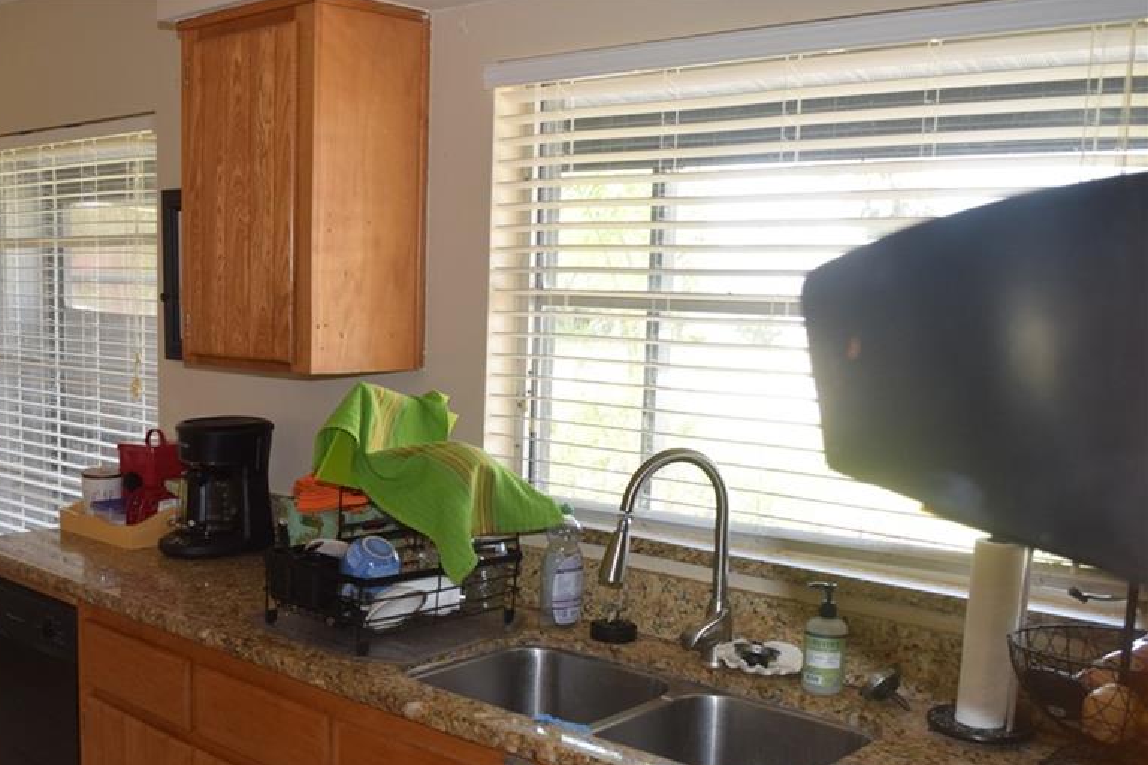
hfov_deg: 47.7
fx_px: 1275
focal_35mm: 40
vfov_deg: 33.1
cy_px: 504
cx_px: 384
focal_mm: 20
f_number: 5.6
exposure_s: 1/125
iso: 800
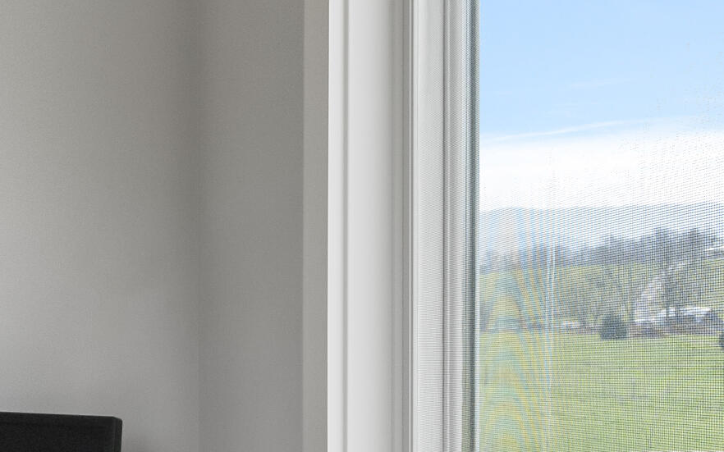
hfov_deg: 36.9
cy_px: 301
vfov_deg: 24.7
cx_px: 102
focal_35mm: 52
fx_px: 1026
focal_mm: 10
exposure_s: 1/160
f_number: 8
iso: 400
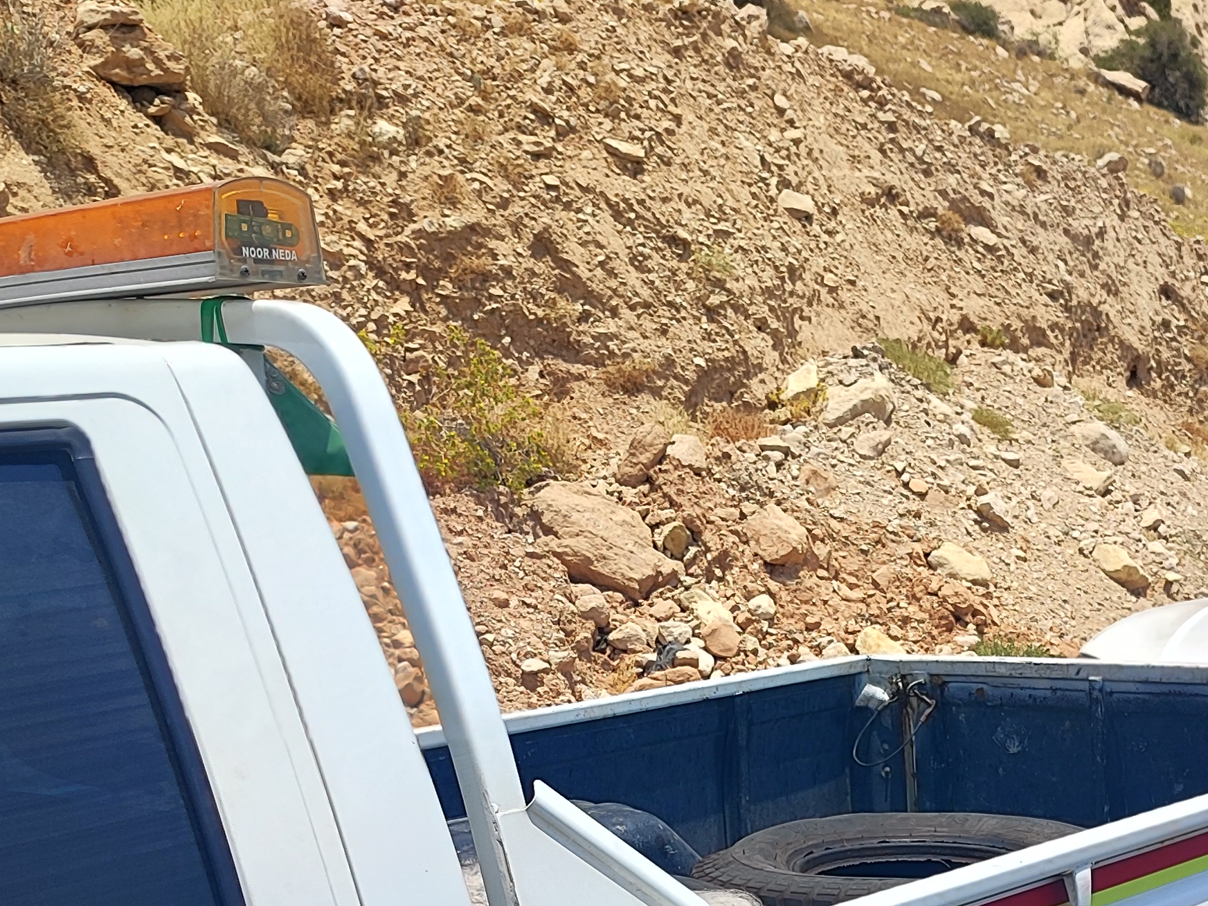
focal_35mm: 55
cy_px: 1024
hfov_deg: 34.5
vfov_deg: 24.6
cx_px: 831
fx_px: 1919
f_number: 1.89
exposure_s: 1/860
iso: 50
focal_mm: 5.89
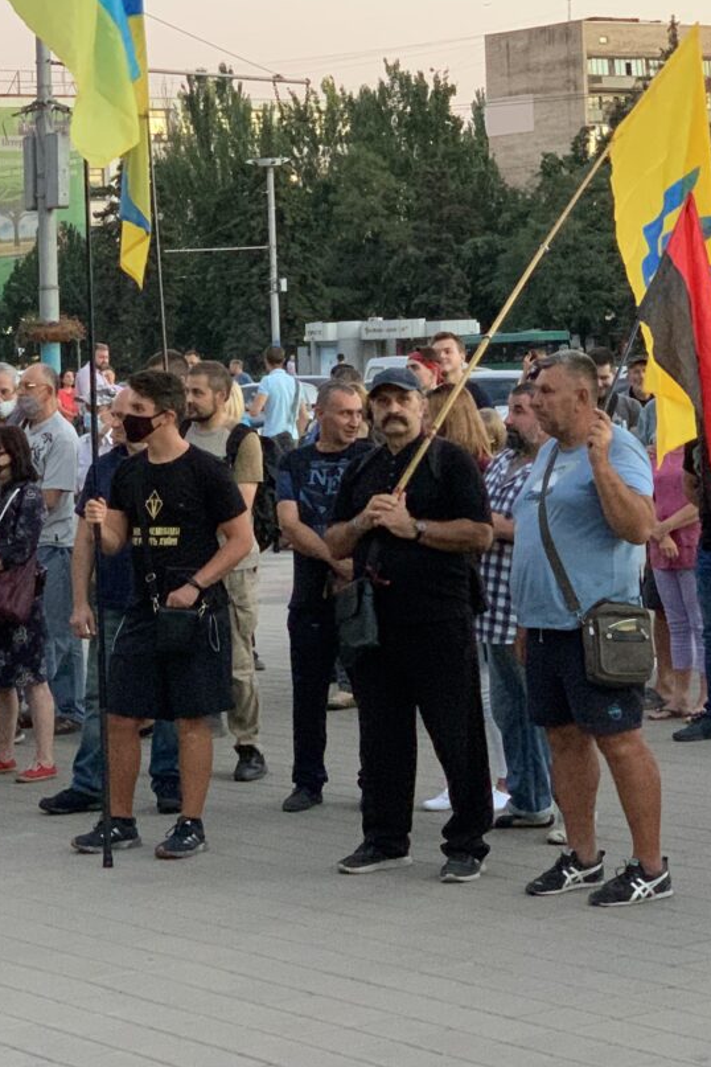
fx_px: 3051
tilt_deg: -0.6
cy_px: 432
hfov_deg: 13.2
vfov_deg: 19.8
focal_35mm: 103
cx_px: 153
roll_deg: +1.7
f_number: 2.4
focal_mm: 6
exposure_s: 1/60
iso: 250
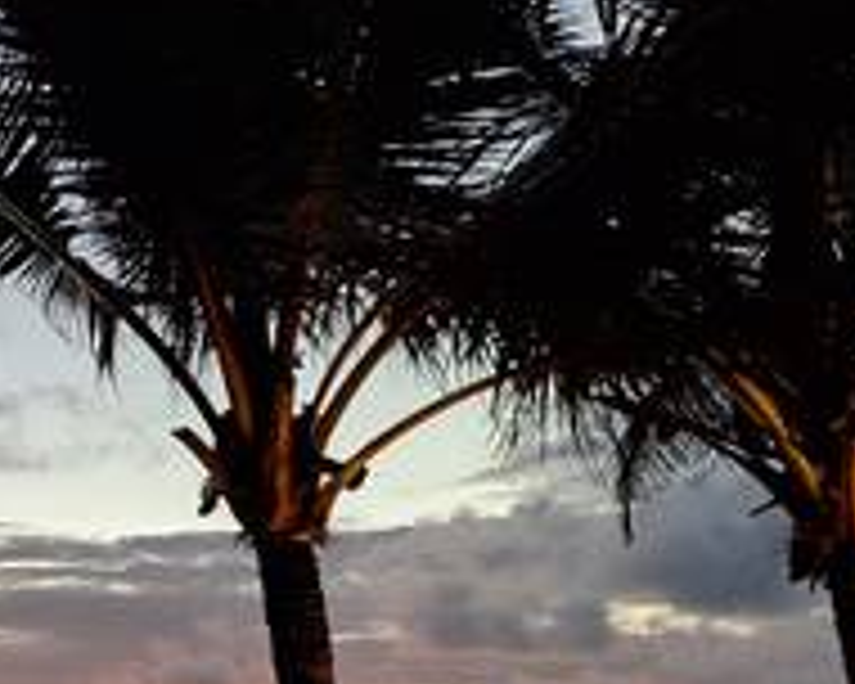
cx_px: -630
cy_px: 508
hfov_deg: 18.3
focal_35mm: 85
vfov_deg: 18.0
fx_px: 2151
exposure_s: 1/40
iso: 64
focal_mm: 5.54
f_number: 1.8
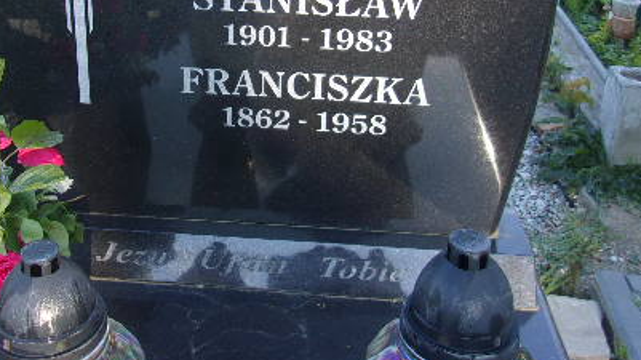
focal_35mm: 47
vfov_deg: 24.8
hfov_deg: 43.6
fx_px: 798
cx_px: 269
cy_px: 51
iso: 80
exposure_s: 1/90
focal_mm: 4.9
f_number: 3
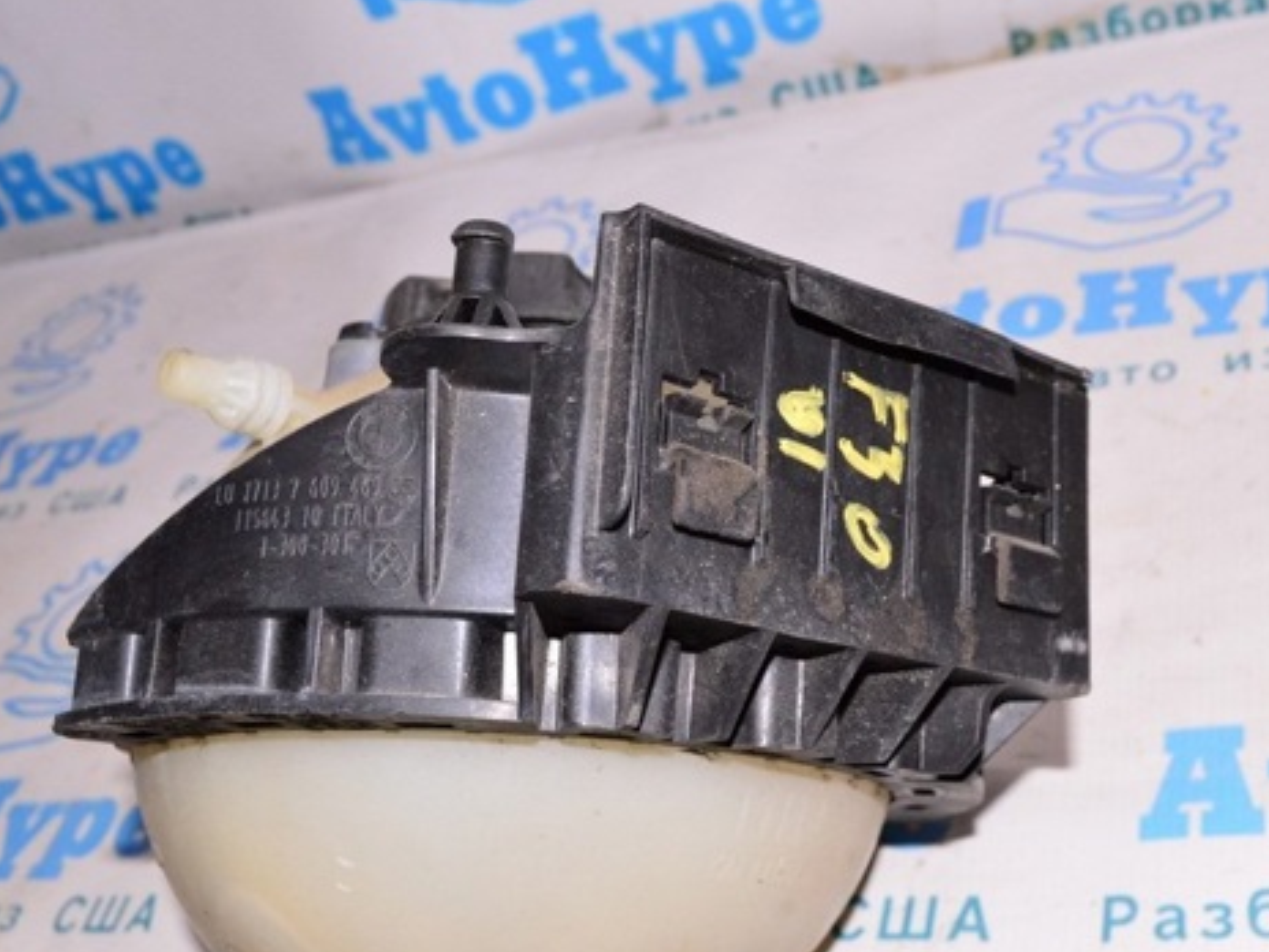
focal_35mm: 46
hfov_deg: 41.4
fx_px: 1674
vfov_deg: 31.7
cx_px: 736
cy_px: 551
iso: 1600
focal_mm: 23
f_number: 8
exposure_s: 1/200
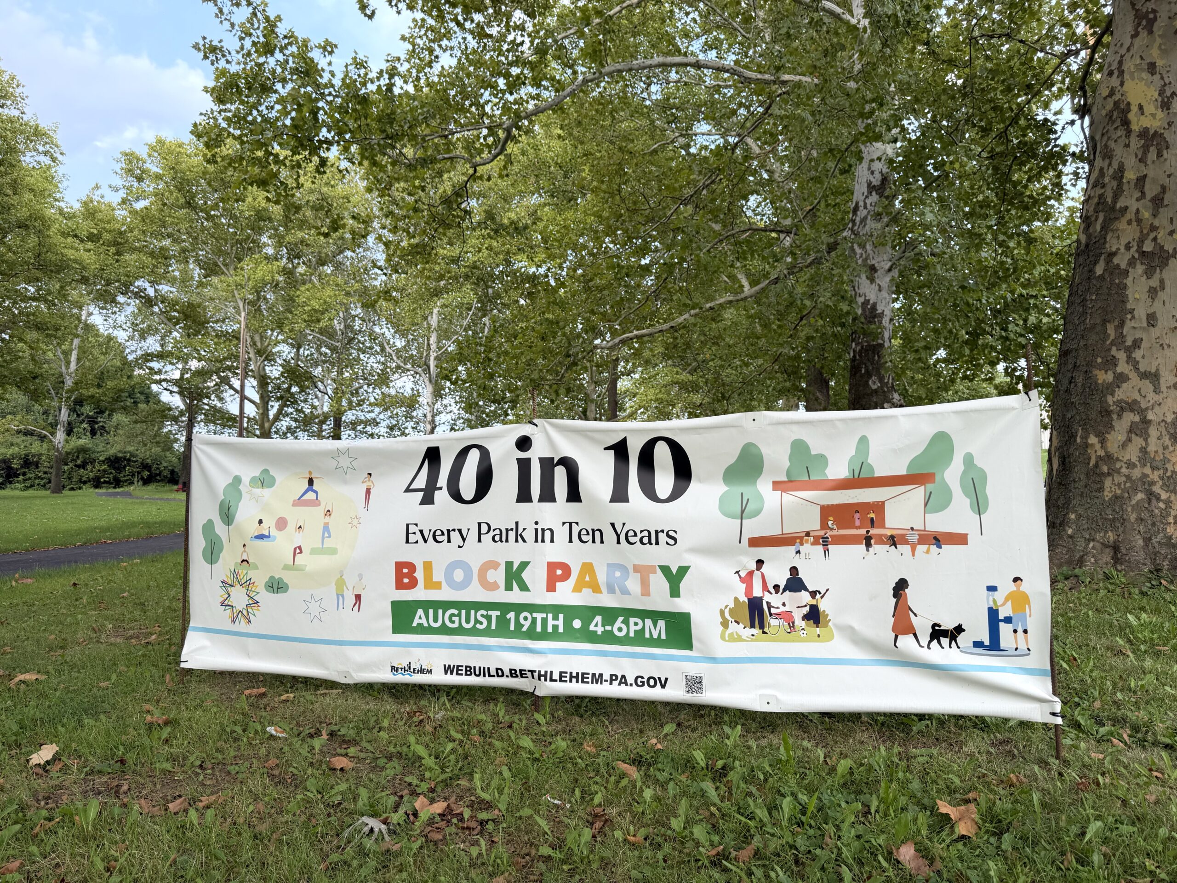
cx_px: 588
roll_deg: -0.4
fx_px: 816
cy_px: 442
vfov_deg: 56.8
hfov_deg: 71.6
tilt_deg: +3.6
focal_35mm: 24
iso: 80
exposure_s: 1/757
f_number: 1.78
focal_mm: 6.76
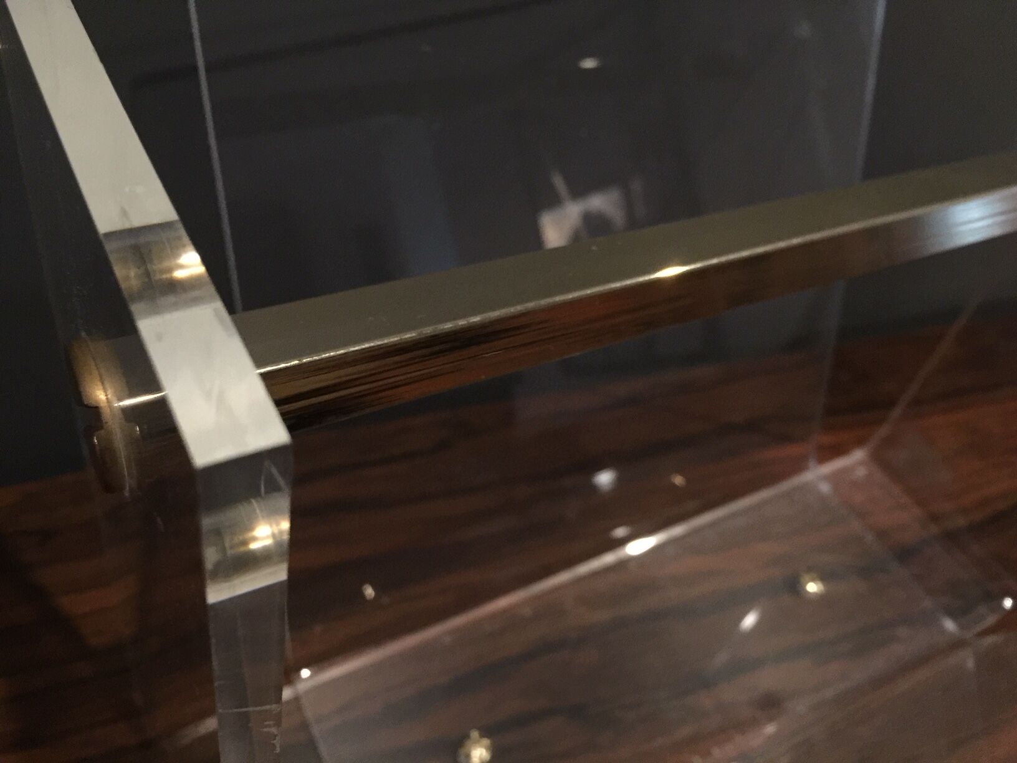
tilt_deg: -44.1
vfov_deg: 48.2
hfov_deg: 61.7
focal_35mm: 29
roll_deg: -15.0
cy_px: 382
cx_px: 508
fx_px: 852
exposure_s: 1/8
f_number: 2.2
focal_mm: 4.15
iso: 200
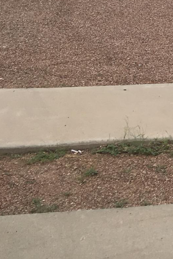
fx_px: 829
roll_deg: -2.1
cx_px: 444
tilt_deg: -5.1
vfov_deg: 16.9
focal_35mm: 115
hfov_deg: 10.1
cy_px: -66
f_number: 2.2
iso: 25
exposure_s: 1/620
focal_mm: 4.15
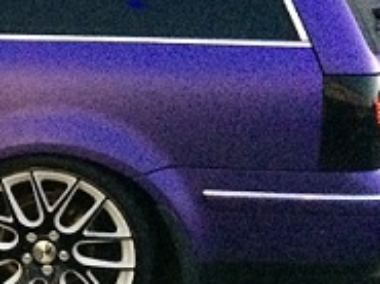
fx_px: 1304
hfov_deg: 14.8
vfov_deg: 12.4
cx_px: -273
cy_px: 131
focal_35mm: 119
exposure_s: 1/15
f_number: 2.2
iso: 500
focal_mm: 4.12
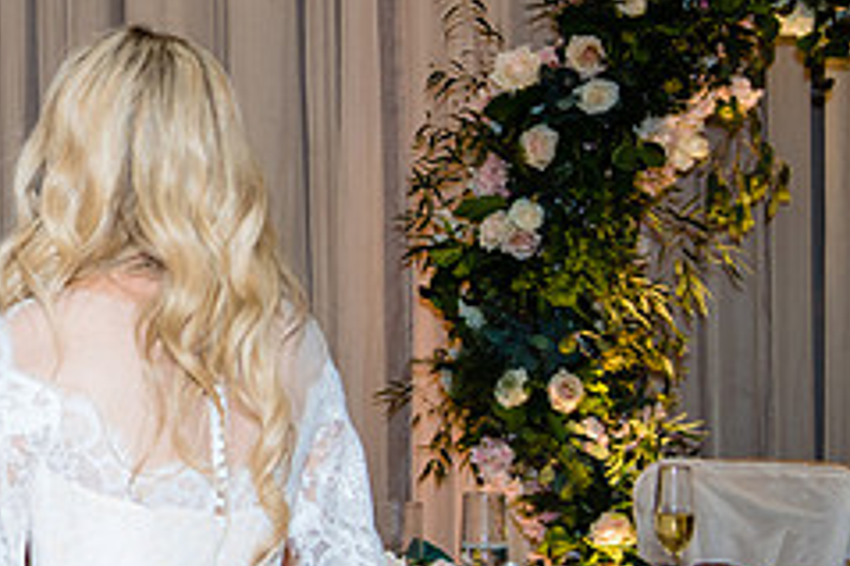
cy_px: 198
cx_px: -449
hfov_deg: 16.9
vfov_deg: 12.5
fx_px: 2572
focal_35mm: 109
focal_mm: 35
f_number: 4.5
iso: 800
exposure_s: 1/250
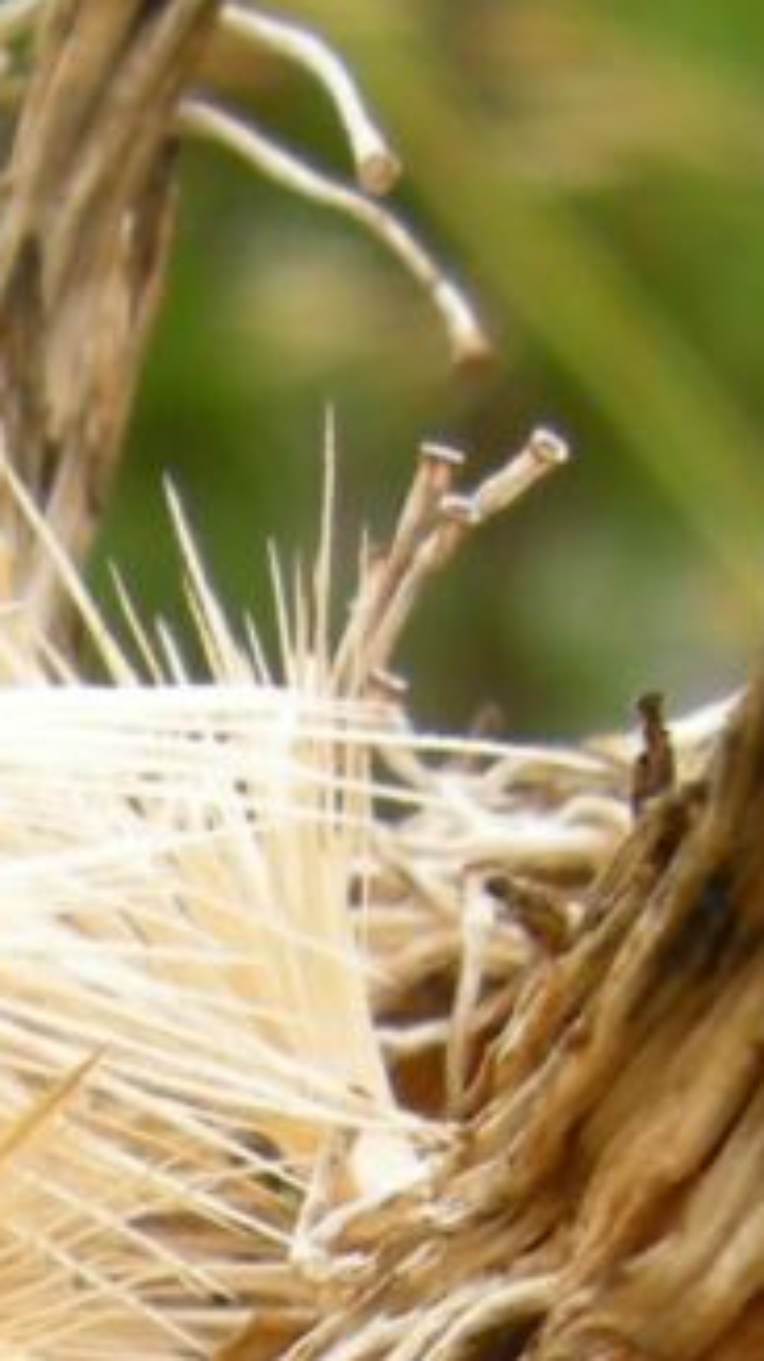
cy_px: 2968
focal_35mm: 234
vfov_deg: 8.6
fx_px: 8441
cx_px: -597
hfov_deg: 5.1
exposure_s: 1/140
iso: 64
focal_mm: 7.5
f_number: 4.3
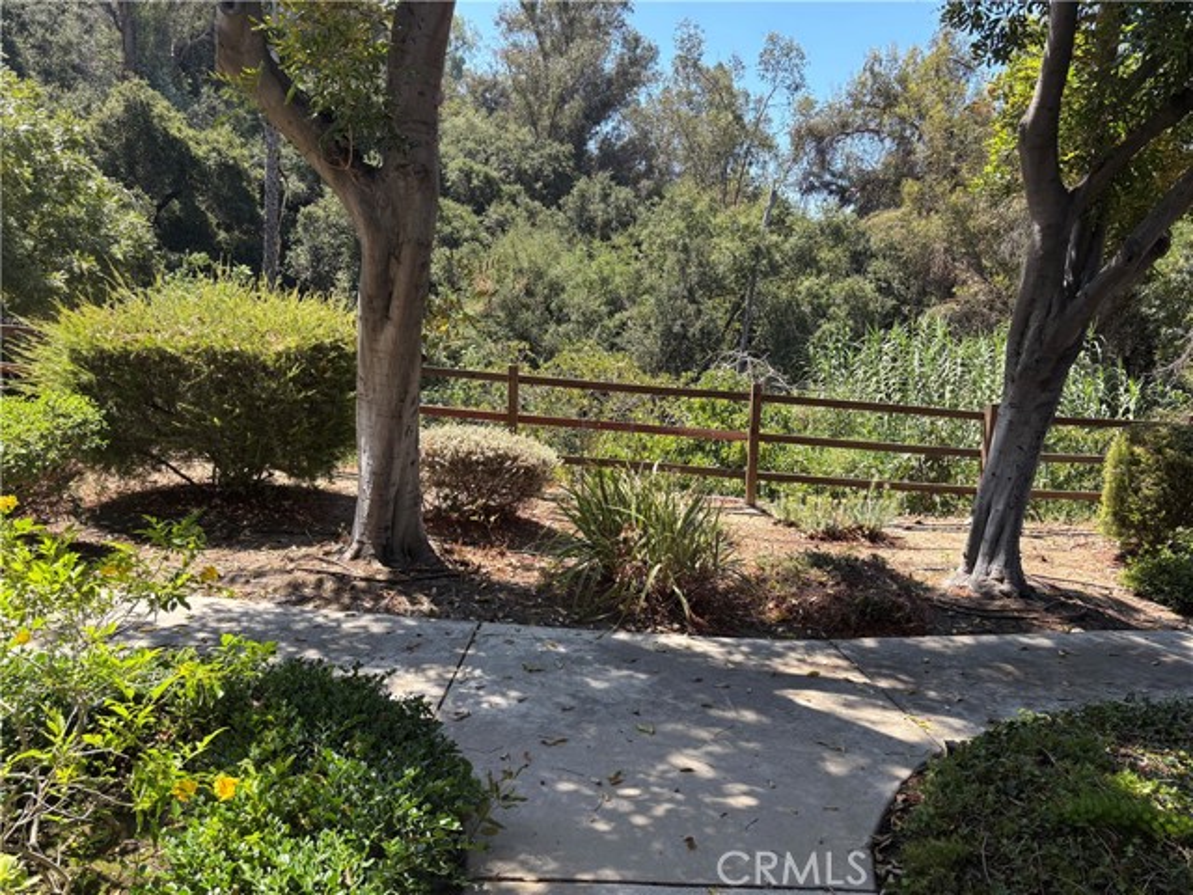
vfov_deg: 53.1
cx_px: 596
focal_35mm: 26
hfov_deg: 67.3
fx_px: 896
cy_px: 448
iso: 50
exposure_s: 1/792
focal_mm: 5.96
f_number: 1.6
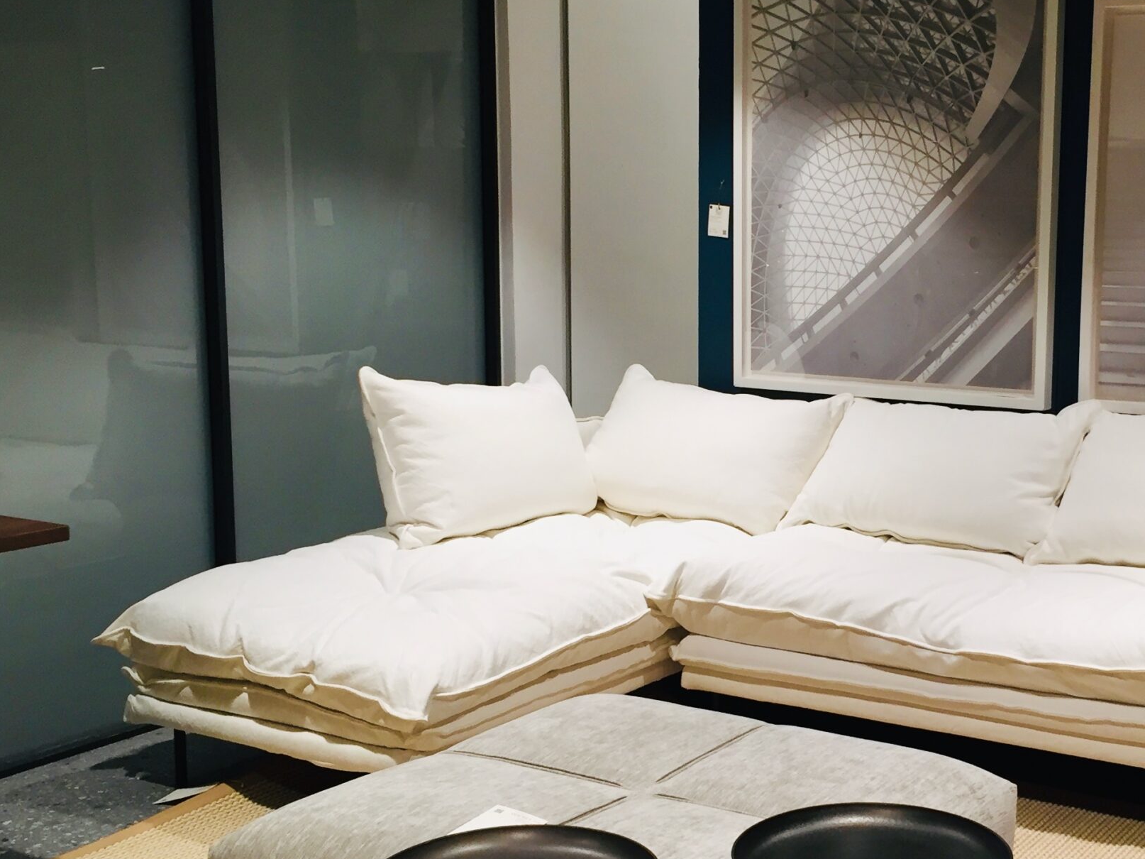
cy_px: 518
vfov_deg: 31.4
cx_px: 850
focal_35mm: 46
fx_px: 1521
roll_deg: -1.3
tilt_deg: -8.2
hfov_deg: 40.2
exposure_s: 1/33
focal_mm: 4.15
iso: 80
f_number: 2.2
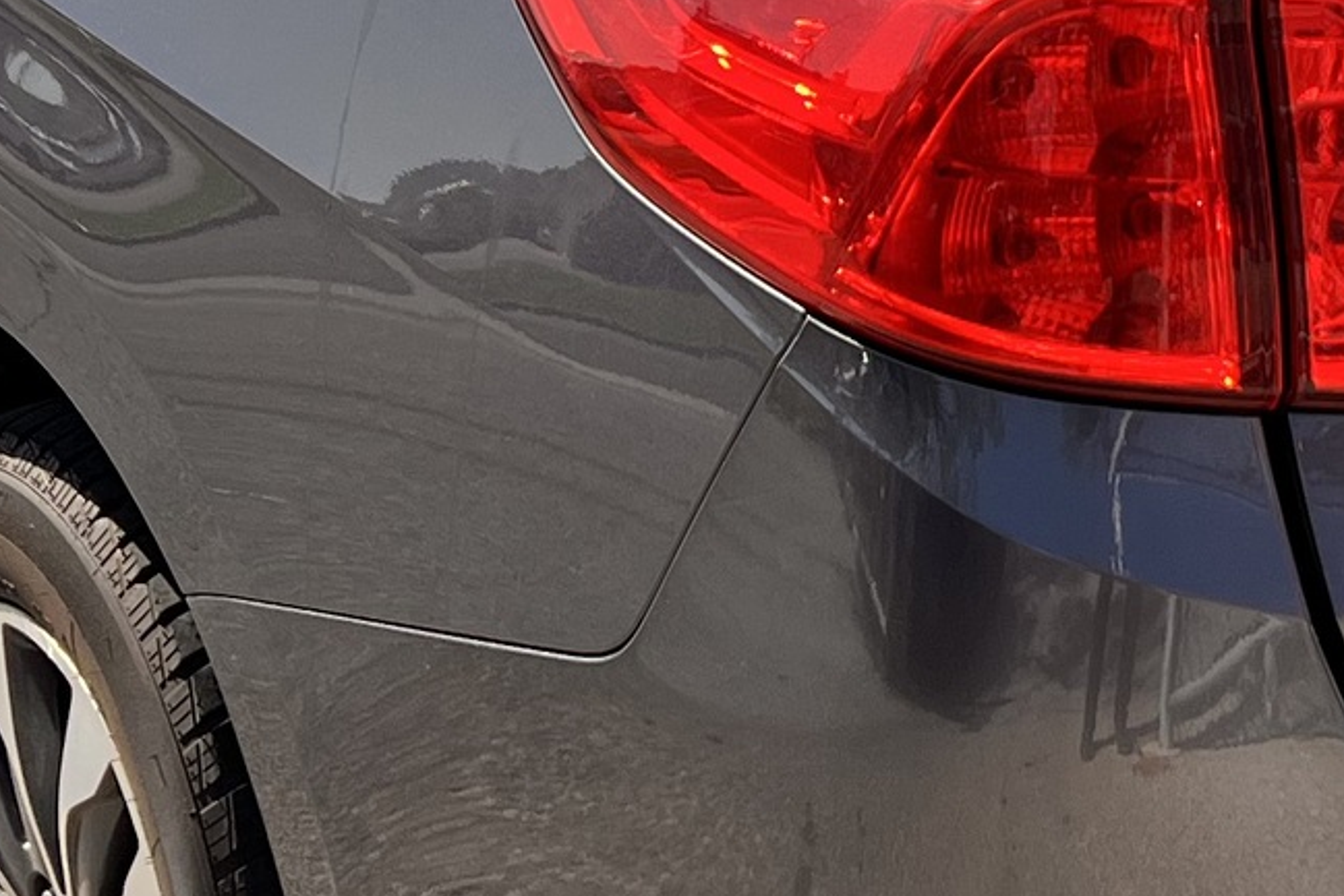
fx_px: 4481
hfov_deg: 16.7
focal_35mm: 120
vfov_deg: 11.3
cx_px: 1296
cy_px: -99
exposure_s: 1/3257
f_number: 1.5
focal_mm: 5.7
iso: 50
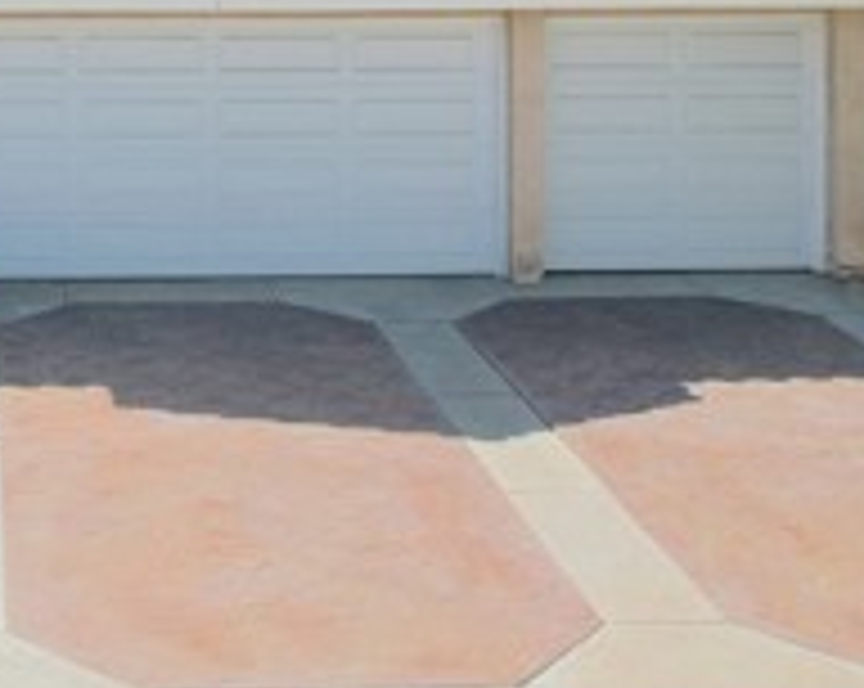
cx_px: 4
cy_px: -20
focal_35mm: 69
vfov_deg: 21.3
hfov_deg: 26.2
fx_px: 1762
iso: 100
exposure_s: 1/2000
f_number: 2.8
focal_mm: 8.38
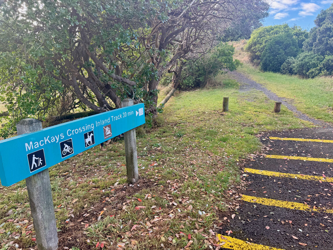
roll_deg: +1.2
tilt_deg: -12.1
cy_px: 125
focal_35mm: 24
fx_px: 231
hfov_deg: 71.6
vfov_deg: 56.8
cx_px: 166
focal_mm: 6.76
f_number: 1.78
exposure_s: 1/290
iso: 80
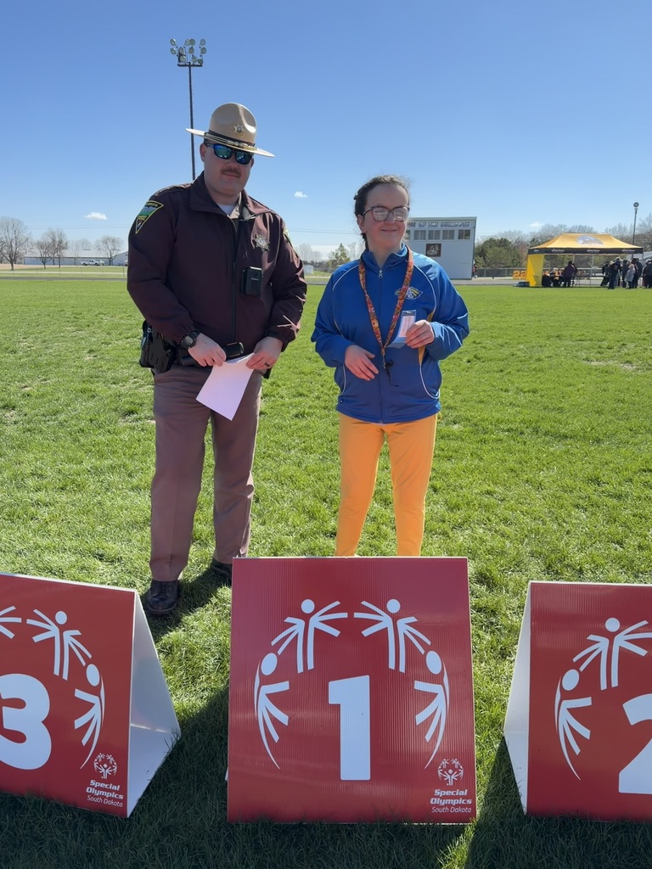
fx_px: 603
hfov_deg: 56.8
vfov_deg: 71.6
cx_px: 326
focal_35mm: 24
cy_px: 434
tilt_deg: -12.9
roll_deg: -1.4
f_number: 1.78
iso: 80
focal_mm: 6.76
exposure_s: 1/3759
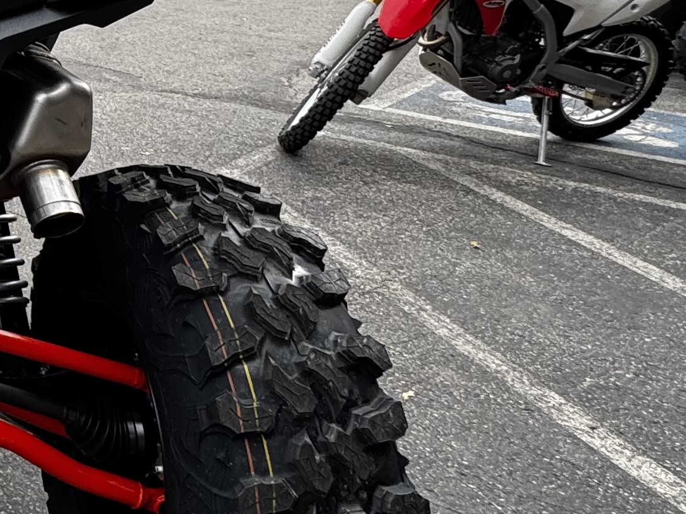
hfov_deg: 27.8
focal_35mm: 51
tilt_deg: -7.0
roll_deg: -1.7
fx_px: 1011
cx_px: -300
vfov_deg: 26.4
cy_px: -44
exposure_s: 1/349
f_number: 2.2
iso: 40
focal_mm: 2.22
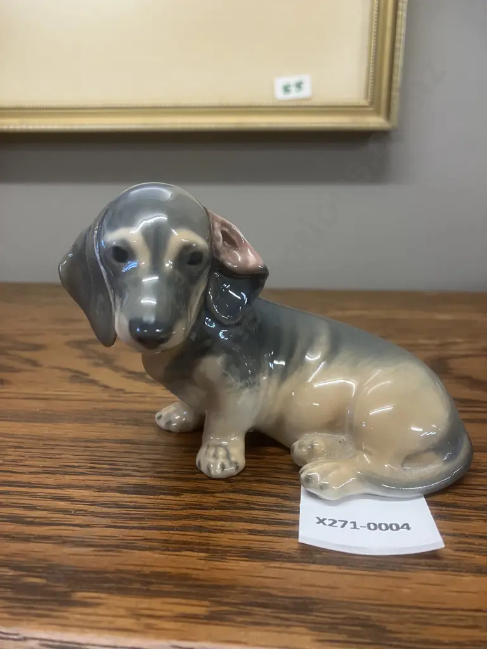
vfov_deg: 63.4
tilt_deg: -14.1
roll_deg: -0.4
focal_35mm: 28
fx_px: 525
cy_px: 324
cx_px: 244
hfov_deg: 49.7
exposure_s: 1/50
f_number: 1.8
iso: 200
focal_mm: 3.99
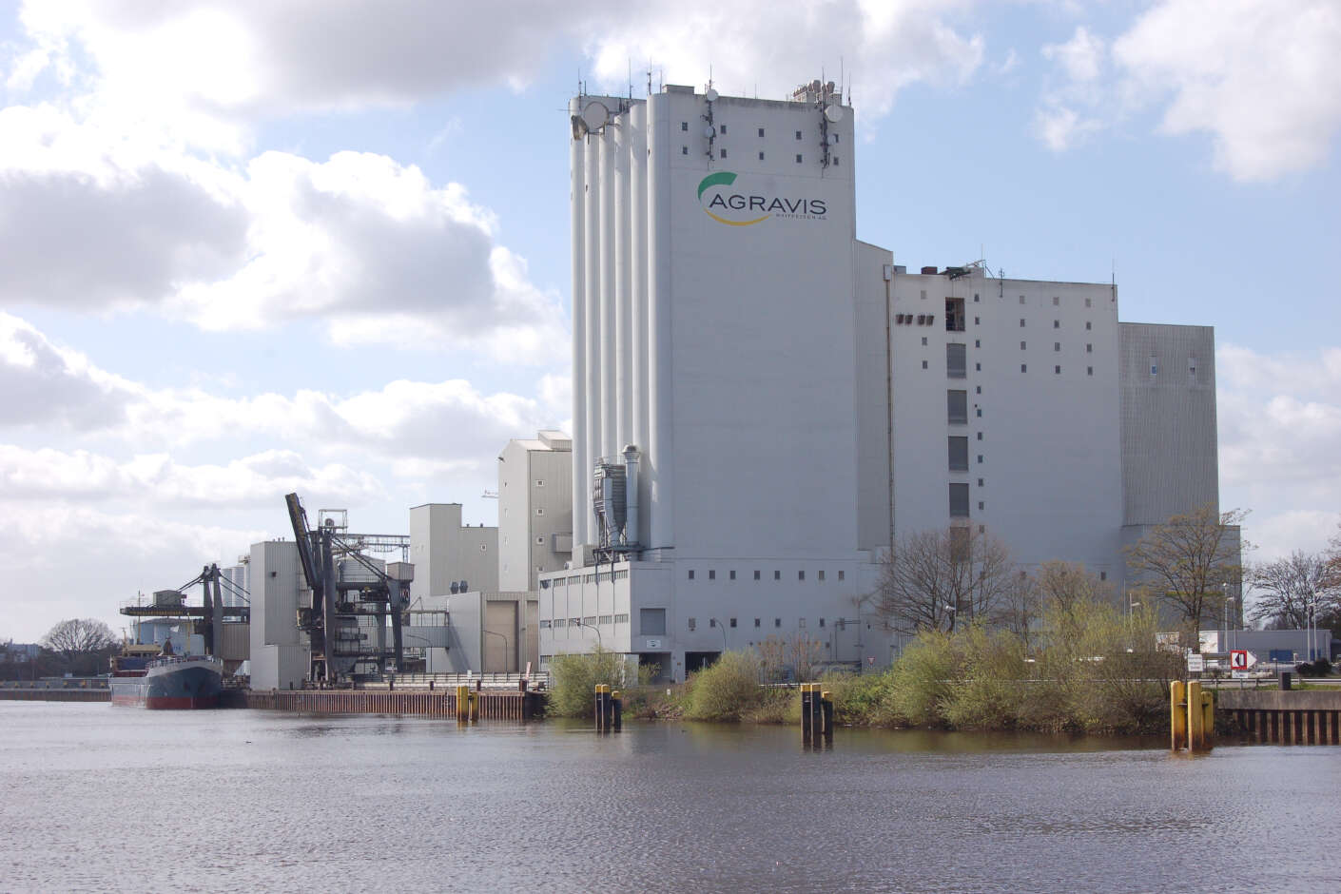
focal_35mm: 68
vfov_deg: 20.2
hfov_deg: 29.9
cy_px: 447
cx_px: 670
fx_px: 2514
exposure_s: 1/500
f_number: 11
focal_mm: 45
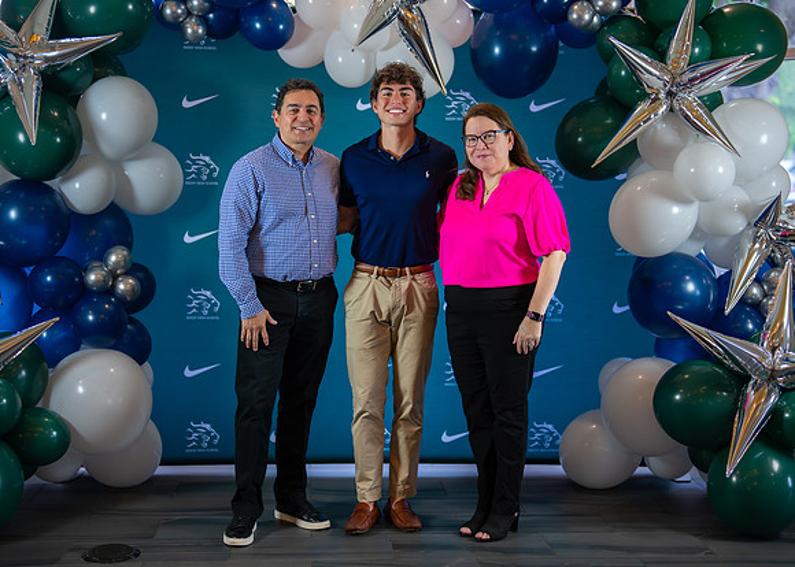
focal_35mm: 54
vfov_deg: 26.1
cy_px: 285
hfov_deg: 36.0
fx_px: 1224
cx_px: 404
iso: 1000
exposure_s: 1/400
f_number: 1.2
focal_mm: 50
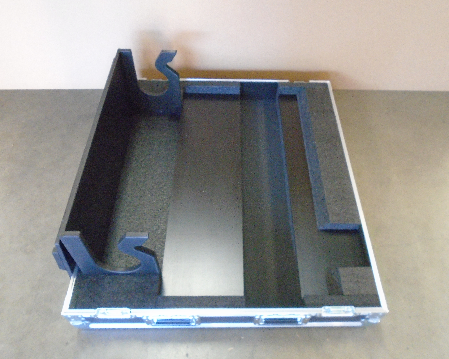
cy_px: 180
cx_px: 241
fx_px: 372
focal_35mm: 28
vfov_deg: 51.5
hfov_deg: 62.1
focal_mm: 4.6
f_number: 3.2
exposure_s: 1/25
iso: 800
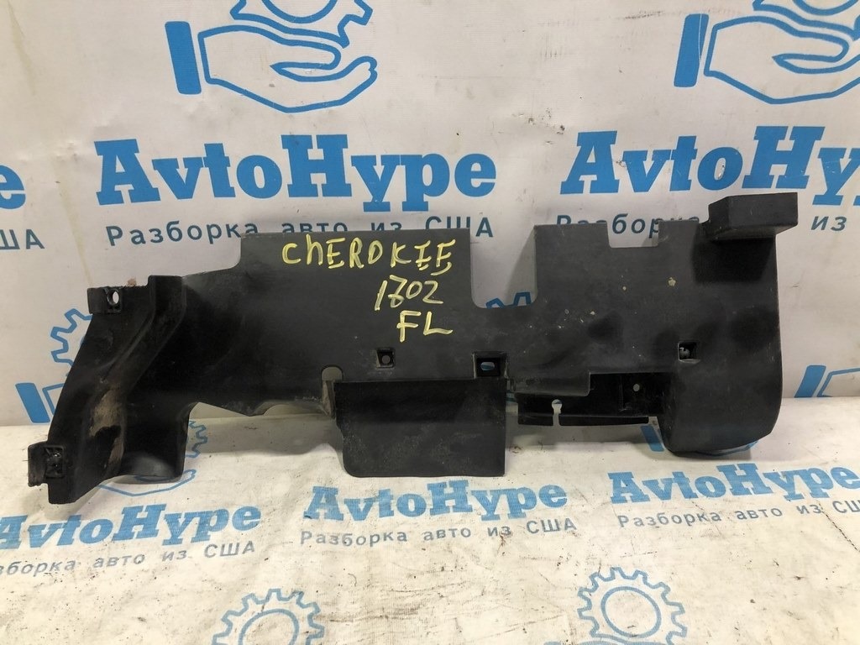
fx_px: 696
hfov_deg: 63.4
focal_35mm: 28
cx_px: 430
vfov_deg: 49.7
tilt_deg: -33.5
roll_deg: +0.8
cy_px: 322
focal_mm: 4
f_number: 1.8
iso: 40
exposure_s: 1/25
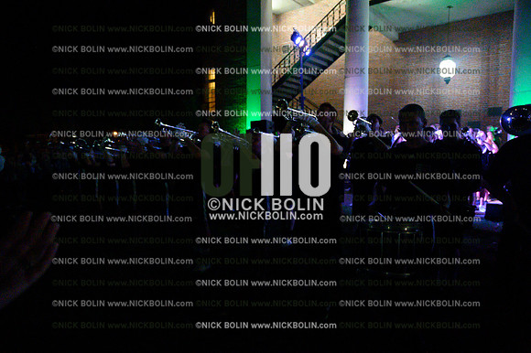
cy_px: 176
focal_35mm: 24
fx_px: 354
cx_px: 266
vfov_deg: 53.1
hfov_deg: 73.8
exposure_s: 1/500
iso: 51200
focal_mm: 24
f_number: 4
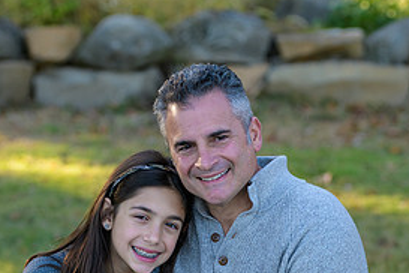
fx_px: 1931
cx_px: 240
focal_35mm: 170
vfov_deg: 8.0
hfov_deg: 12.1
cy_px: 281
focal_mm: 80
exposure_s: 1/250
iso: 200
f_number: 4
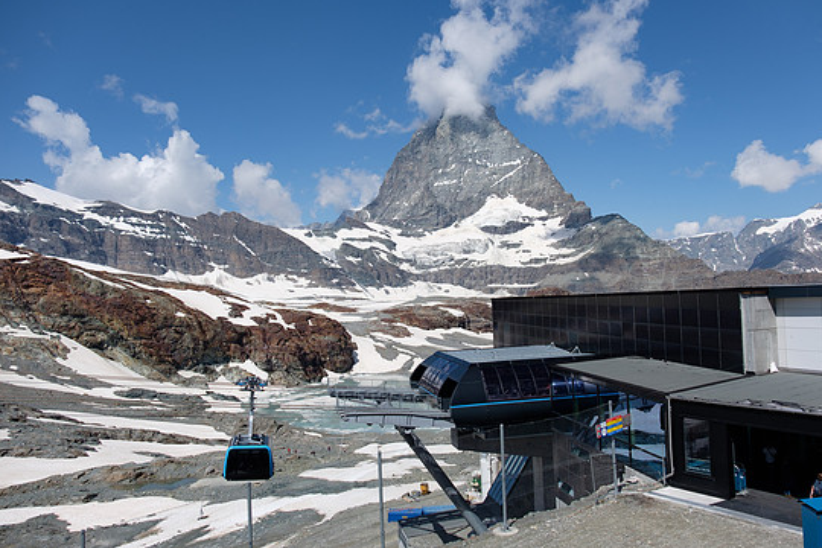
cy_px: 264
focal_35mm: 29
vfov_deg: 45.0
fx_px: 662
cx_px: 428
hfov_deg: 63.6
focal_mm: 18
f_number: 5.6
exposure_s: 1/1400
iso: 200
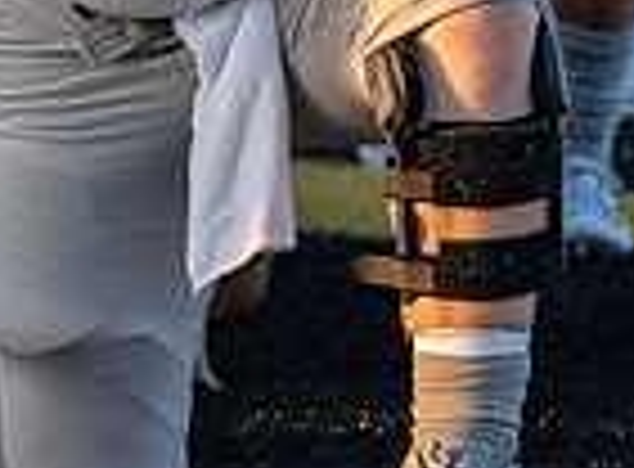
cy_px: -218
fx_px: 8375
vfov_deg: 3.2
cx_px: 253
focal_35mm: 460
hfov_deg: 4.3
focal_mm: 95
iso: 500
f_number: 3.5
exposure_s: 1/1000
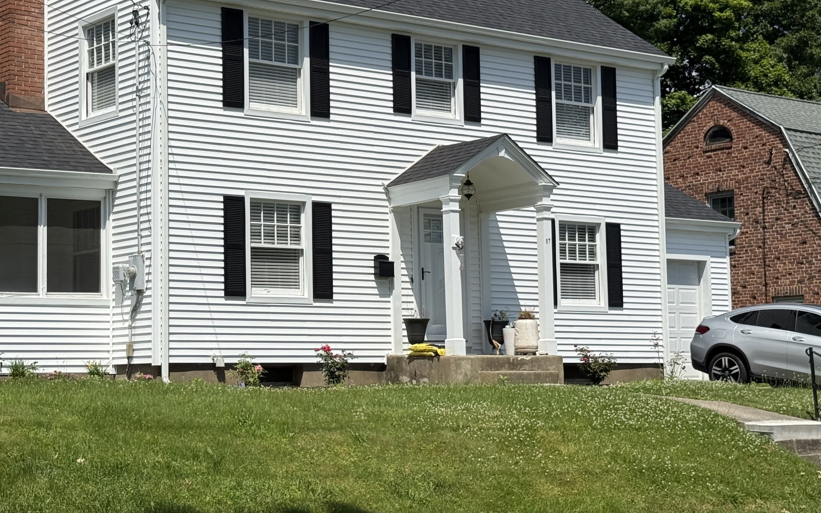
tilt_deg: +5.0
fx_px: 1544
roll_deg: +1.2
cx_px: 275
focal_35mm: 69
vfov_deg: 18.9
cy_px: 237
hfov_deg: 29.6
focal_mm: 6.76
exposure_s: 1/9901
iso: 80
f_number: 1.78
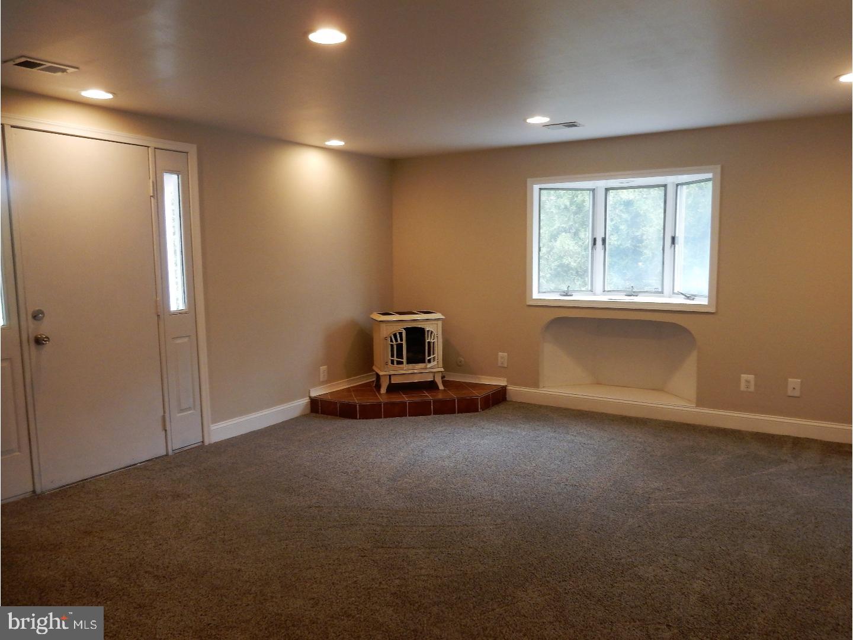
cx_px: 426
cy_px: 320
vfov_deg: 54.9
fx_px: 616
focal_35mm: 25
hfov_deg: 69.4
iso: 200
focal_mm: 4.5
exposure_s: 1/30
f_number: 3.7
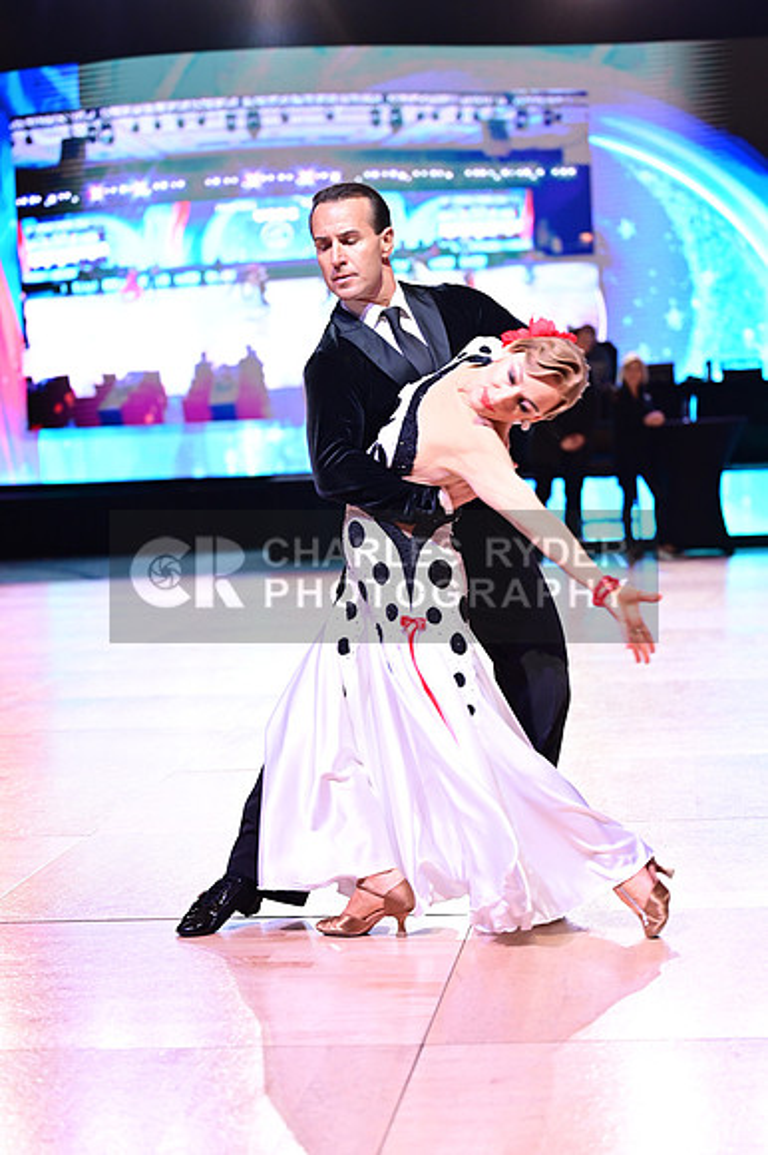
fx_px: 2435
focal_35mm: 76
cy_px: 578
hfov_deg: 17.9
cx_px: 384
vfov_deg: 26.7
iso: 1600
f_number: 2.8
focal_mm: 76
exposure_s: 1/400
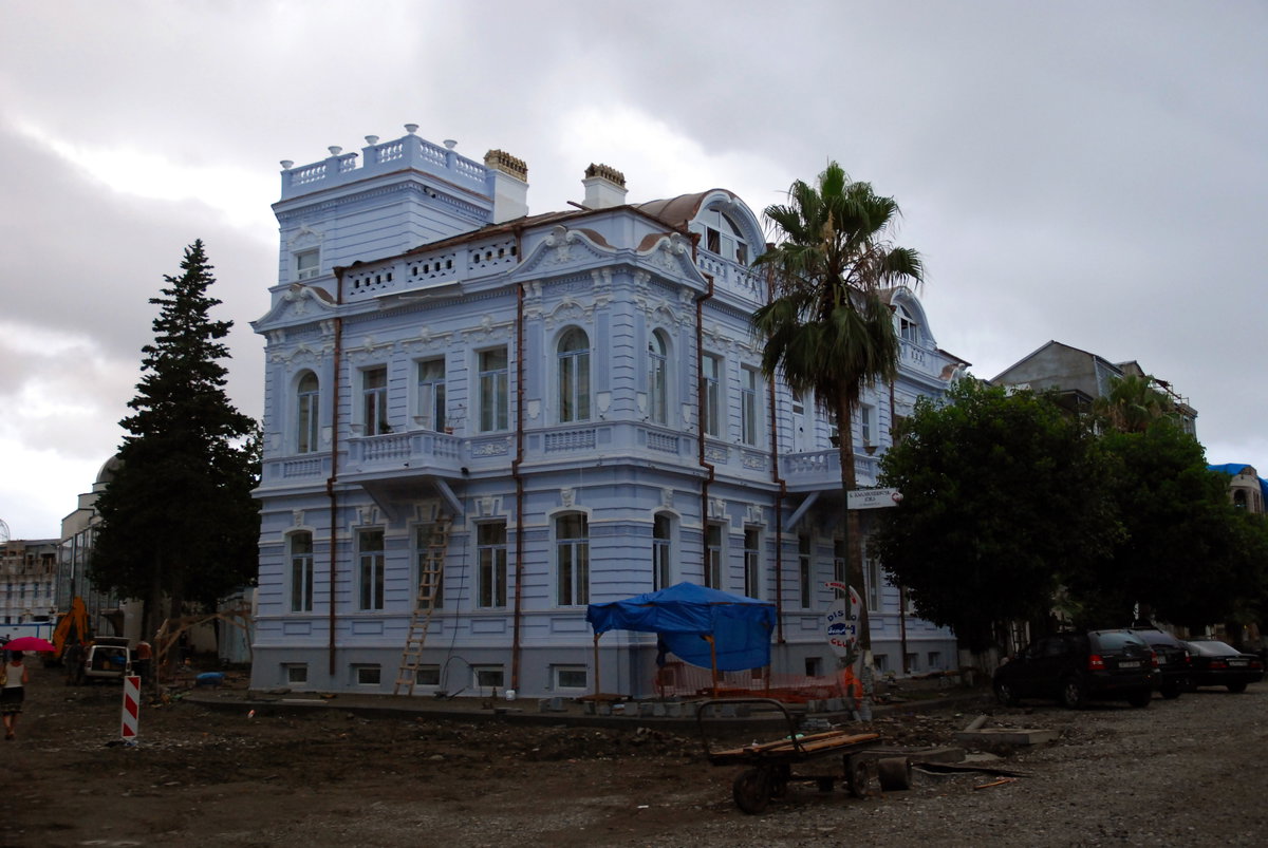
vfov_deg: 33.1
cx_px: 634
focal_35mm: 40
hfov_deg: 47.9
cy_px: 424
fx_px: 1428
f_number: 3.8
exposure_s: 1/30
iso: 800
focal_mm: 27
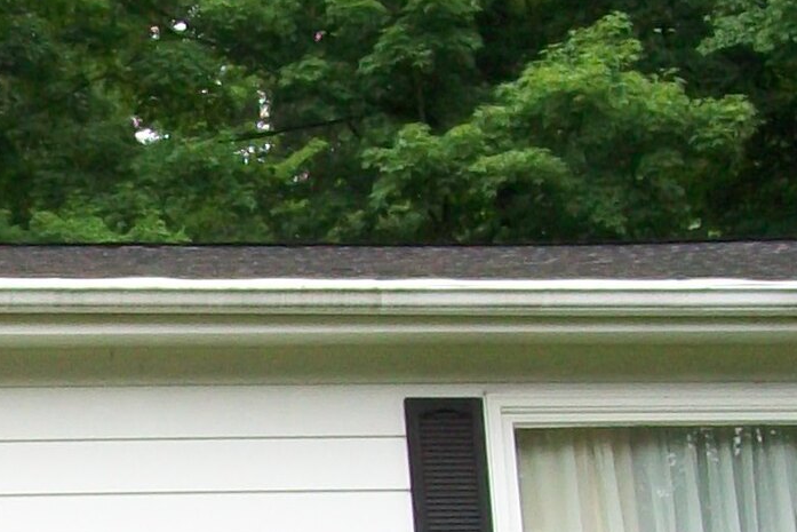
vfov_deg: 8.1
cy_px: 812
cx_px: -208
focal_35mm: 165
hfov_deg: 12.1
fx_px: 3653
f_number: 2.7
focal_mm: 6
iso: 64
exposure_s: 1/200
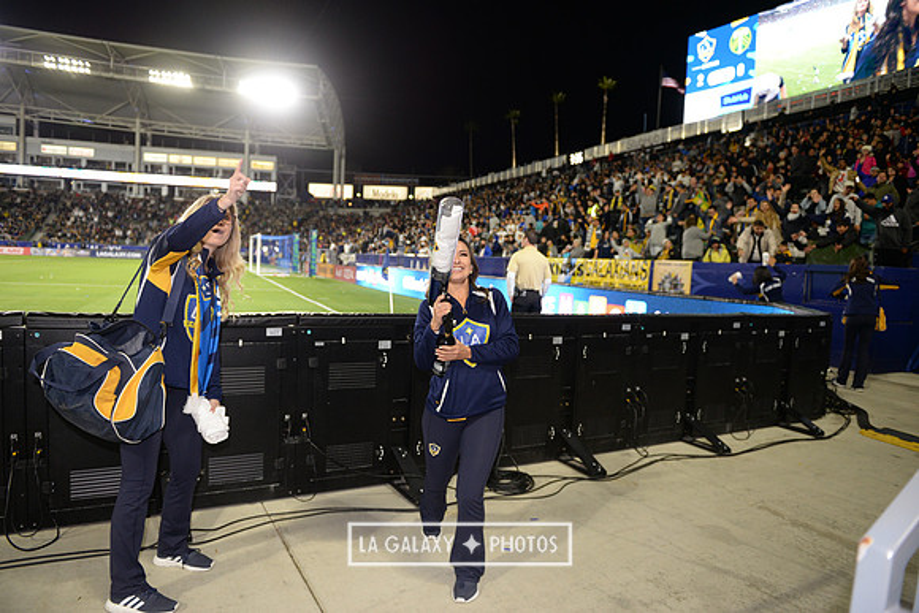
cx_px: 460
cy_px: 306
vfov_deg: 53.2
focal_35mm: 24
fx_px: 613
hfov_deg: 73.7
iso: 1250
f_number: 2.8
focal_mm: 24
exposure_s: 1/400
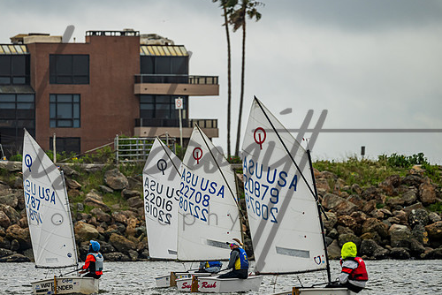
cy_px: 123
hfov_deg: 4.7
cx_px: 159
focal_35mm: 436
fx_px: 5356
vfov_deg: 3.2
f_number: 5.3
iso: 320
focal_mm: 310
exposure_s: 1/3200
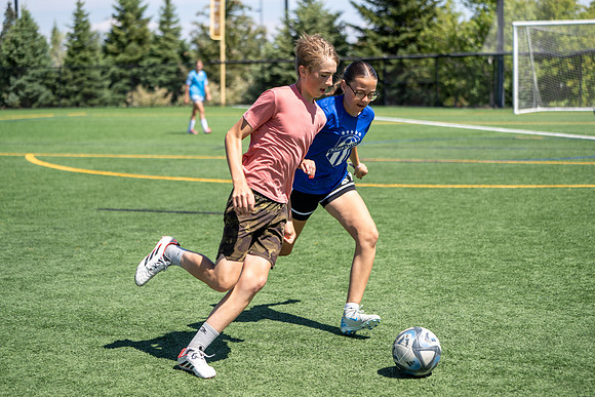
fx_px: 1157
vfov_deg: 19.5
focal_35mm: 70
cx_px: 298
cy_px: 198
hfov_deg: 28.8
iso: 40
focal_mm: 70
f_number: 2.8
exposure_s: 1/800
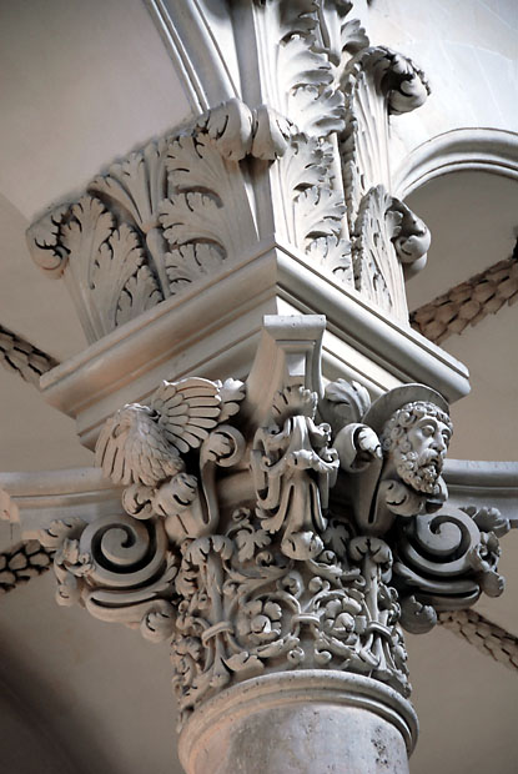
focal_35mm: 142
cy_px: 387
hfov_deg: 9.7
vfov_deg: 14.4
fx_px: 3067
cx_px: 259
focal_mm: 95
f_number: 5.3
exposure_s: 1/50
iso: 400
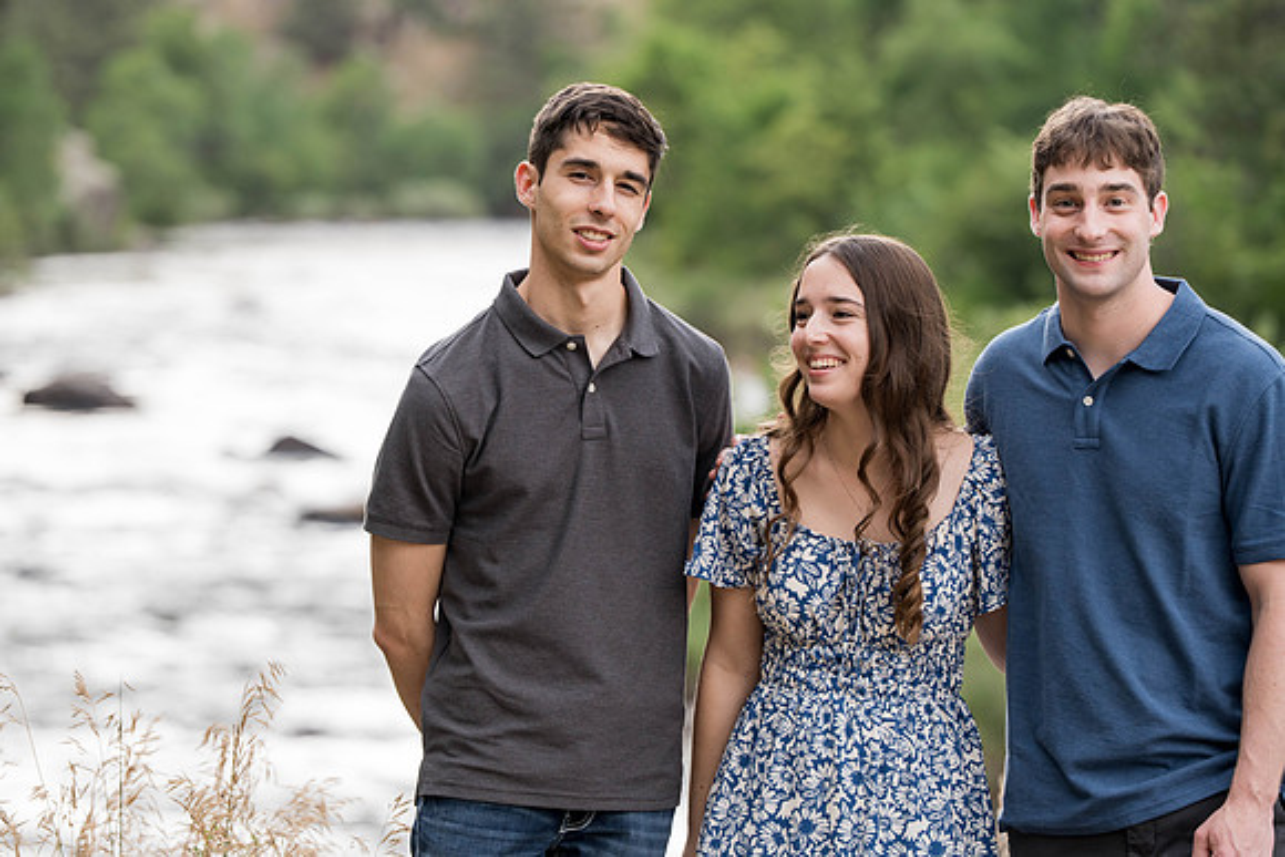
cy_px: 428
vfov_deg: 8.5
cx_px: 642
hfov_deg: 12.7
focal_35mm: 162
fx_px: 5784
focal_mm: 162
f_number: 4.5
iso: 800
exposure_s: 1/125
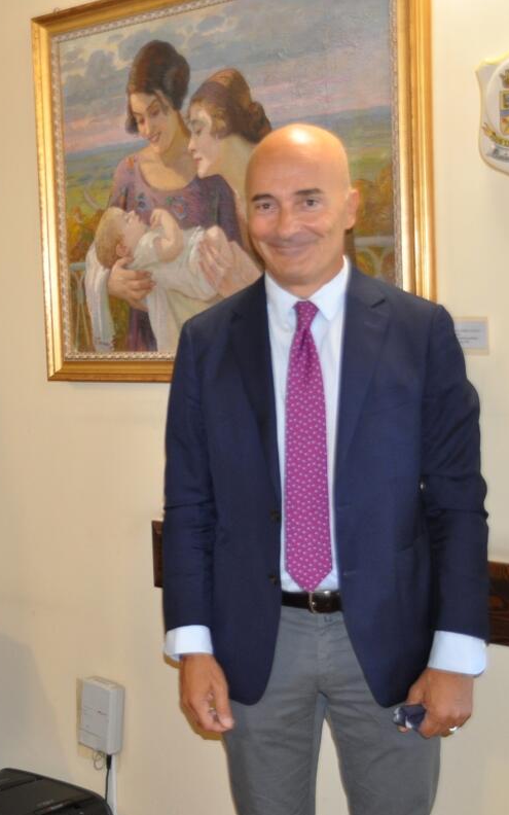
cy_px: 409
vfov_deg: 27.8
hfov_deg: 17.2
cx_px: -6
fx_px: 1642
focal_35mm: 74
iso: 800
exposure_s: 1/80
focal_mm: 32
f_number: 4.2
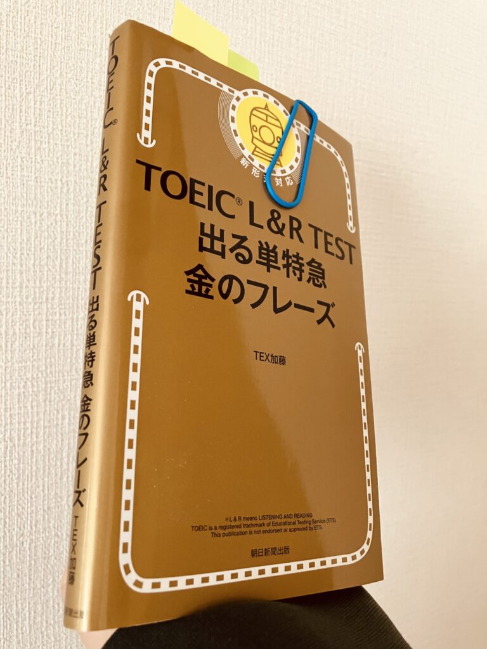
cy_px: 324
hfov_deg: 49.7
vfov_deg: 63.4
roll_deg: -2.8
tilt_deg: -5.9
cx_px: 244
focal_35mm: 28
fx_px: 525
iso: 400
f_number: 1.8
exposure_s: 1/40
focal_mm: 3.99
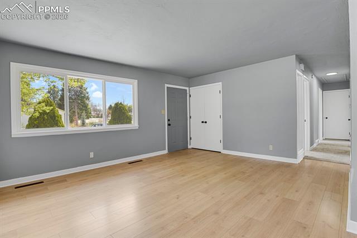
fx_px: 168
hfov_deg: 93.3
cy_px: 119
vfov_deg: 70.4
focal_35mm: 17
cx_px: 178
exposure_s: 1
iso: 250
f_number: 8
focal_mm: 17
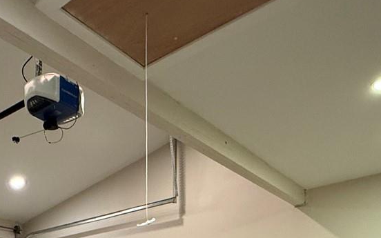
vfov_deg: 24.5
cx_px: 37
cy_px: 339
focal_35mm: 43
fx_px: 446
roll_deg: -0.1
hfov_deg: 42.4
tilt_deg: -0.7
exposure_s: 1/60
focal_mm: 2.22
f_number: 2.2
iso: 400
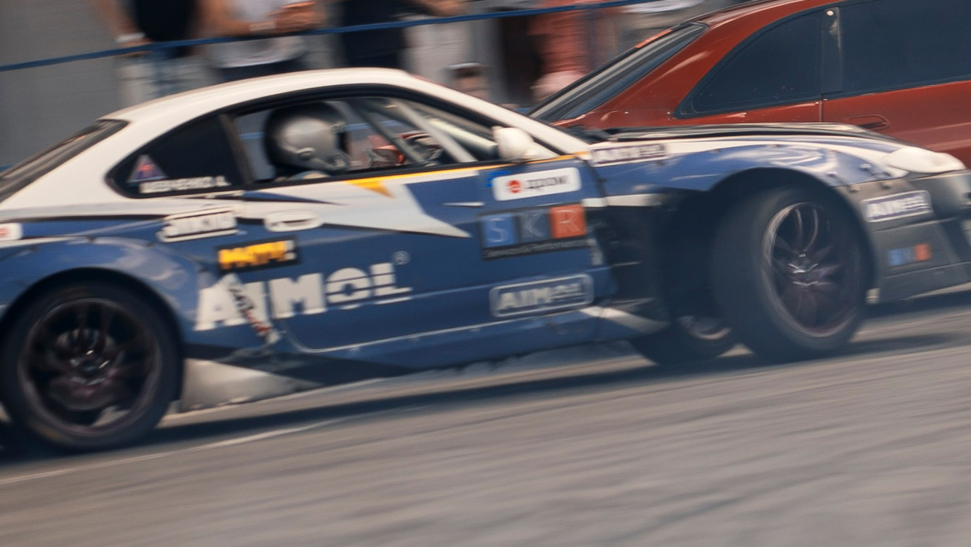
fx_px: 17796
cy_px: 212
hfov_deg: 3.1
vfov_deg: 1.8
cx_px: 885
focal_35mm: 691
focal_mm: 180
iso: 100
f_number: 8
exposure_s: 1/125
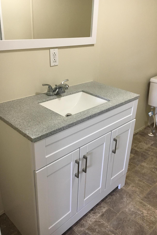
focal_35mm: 31
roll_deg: -2.0
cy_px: 114
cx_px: 87
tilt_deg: -24.2
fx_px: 203
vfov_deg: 60.3
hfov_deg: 42.3
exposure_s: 1/30
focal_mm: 4.15
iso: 160
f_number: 2.2
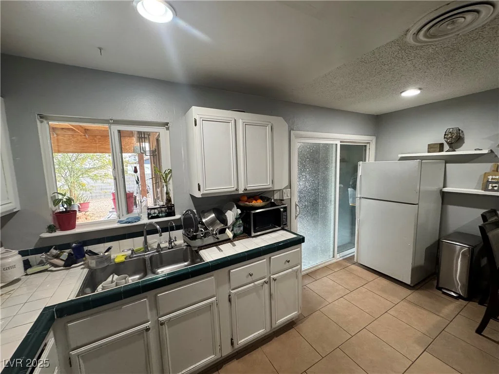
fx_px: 202
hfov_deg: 102.1
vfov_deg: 85.7
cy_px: 187
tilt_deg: -1.8
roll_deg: +1.4
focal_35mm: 14
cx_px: 250
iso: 250
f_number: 2.2
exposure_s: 1/60
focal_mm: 2.22
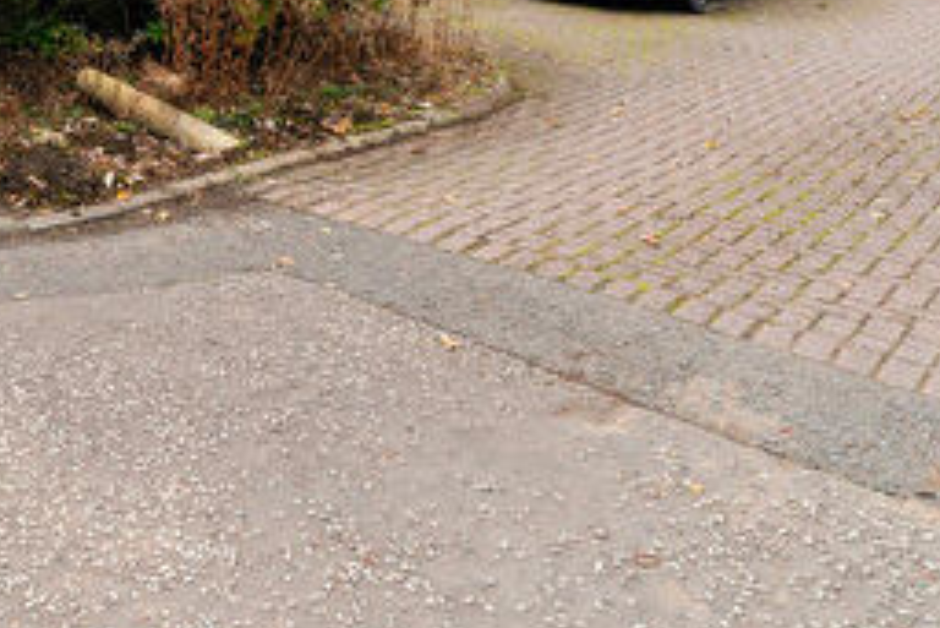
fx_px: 1093
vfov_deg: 26.8
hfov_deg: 40.5
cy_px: -200
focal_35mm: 42
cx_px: -7
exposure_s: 1/160
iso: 100
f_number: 4
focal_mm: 15.3
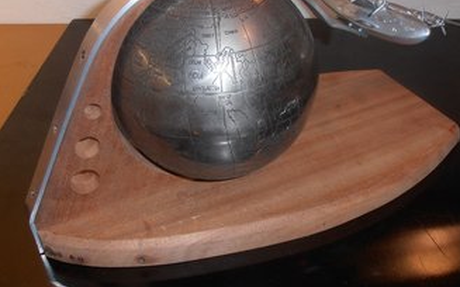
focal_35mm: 48
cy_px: 139
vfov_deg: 26.8
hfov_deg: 41.8
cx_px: 257
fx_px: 601
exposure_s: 1/40
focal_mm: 6.61
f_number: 3.9
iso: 125
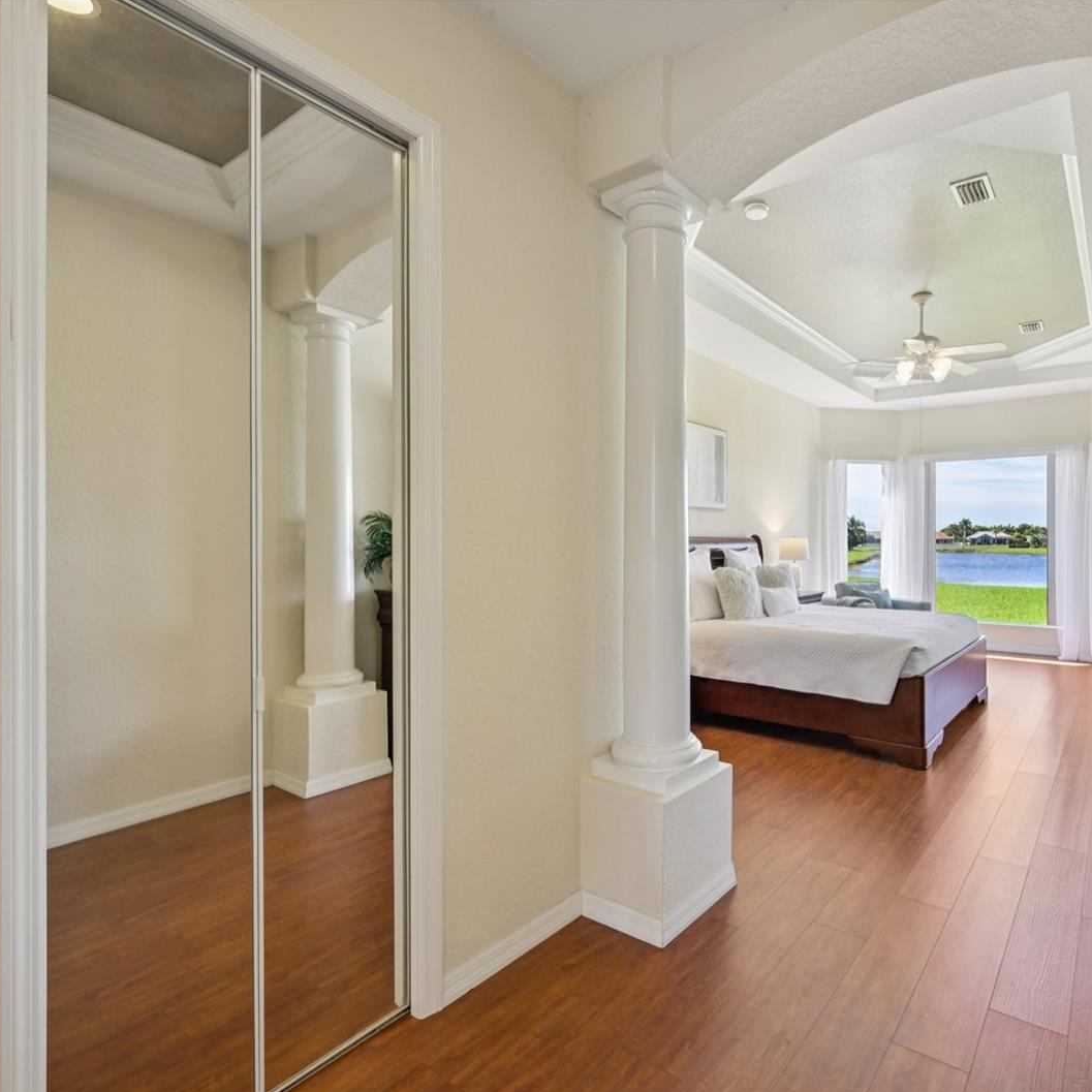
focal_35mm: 18
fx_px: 642
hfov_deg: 78.9
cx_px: 696
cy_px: 548
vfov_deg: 80.7
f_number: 8
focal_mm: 14
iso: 400
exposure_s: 1/125
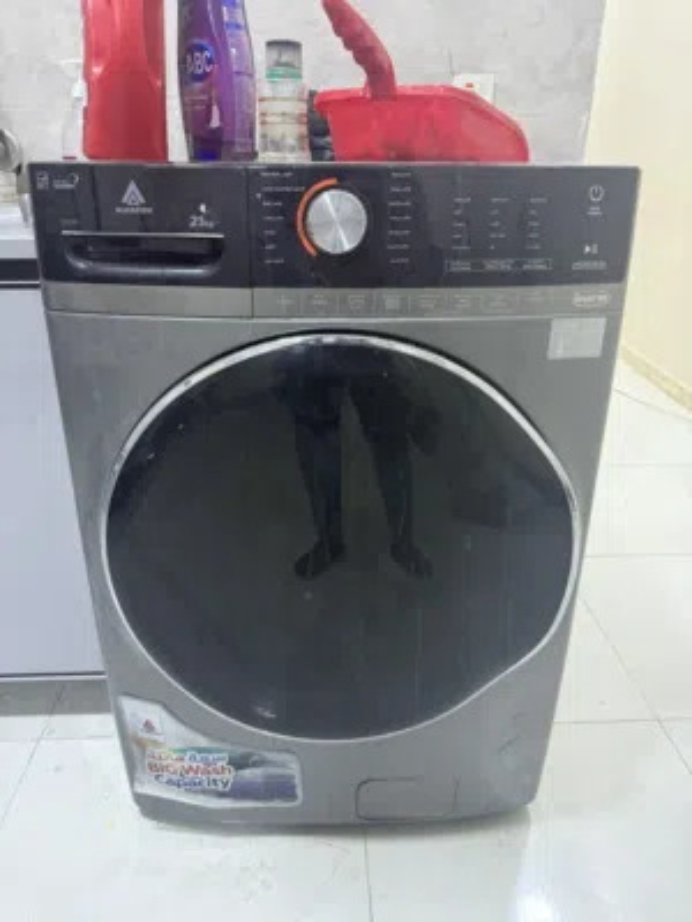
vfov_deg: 71.6
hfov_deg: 56.8
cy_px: 461
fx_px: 640
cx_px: 346
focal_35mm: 24
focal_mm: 6.76
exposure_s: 1/50
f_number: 1.78
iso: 400
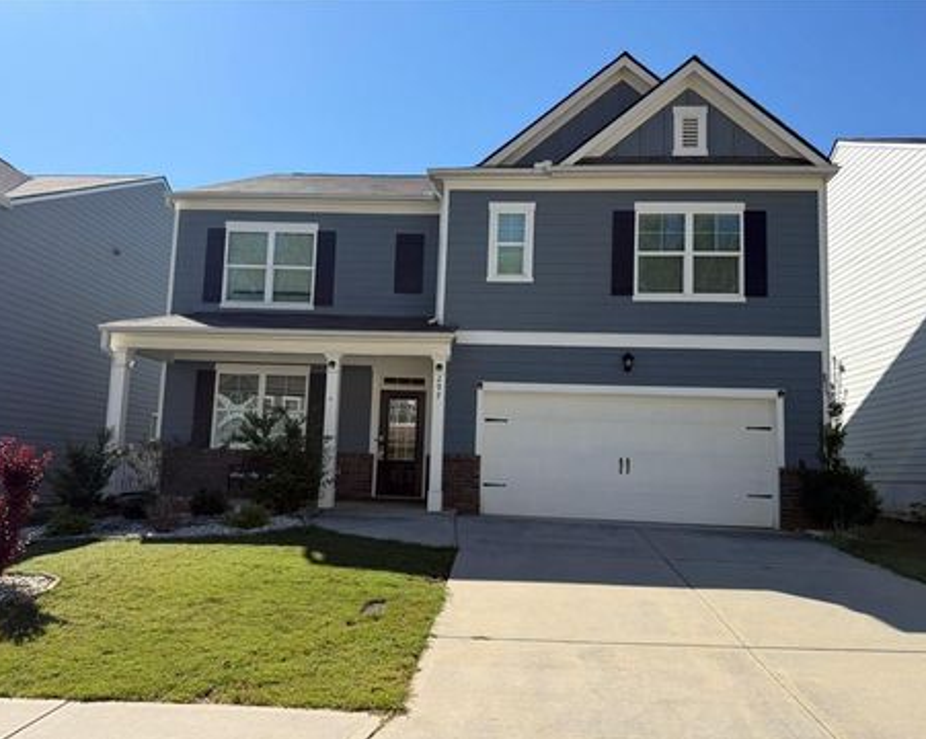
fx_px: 712
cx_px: 458
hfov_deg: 66.1
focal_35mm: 26
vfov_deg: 54.9
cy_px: 383
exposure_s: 1/4167
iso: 80
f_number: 1.78
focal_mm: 6.76
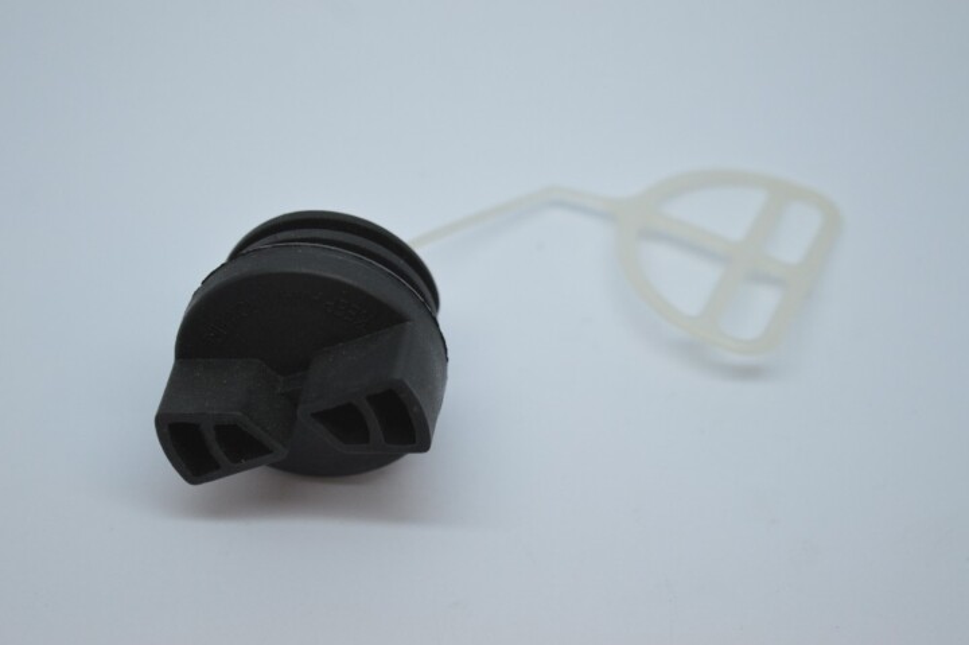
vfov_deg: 17.5
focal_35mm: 78
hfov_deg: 26.0
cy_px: 322
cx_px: 484
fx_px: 2098
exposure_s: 1/100
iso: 400
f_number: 5.6
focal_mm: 52
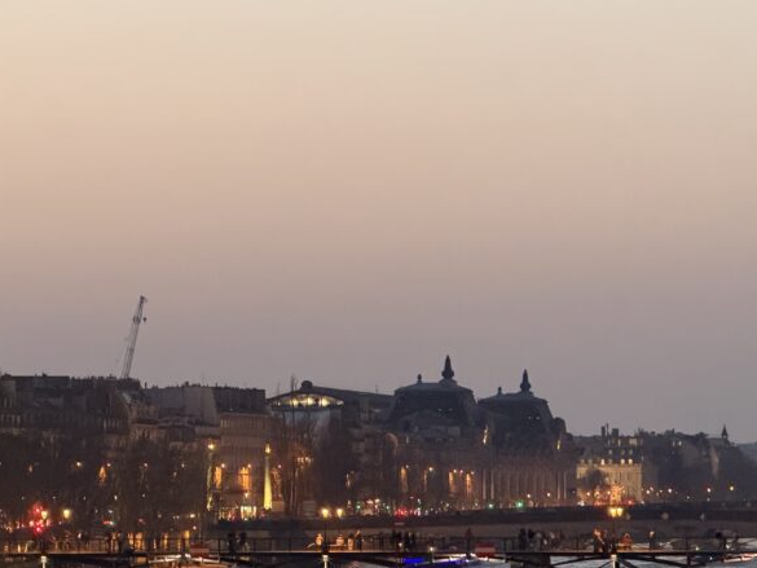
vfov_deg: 8.5
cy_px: 449
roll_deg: +0.4
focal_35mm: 175
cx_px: 199
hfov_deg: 11.3
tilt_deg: +0.2
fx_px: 3828
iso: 1250
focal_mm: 16.89
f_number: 2.8
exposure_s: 1/25
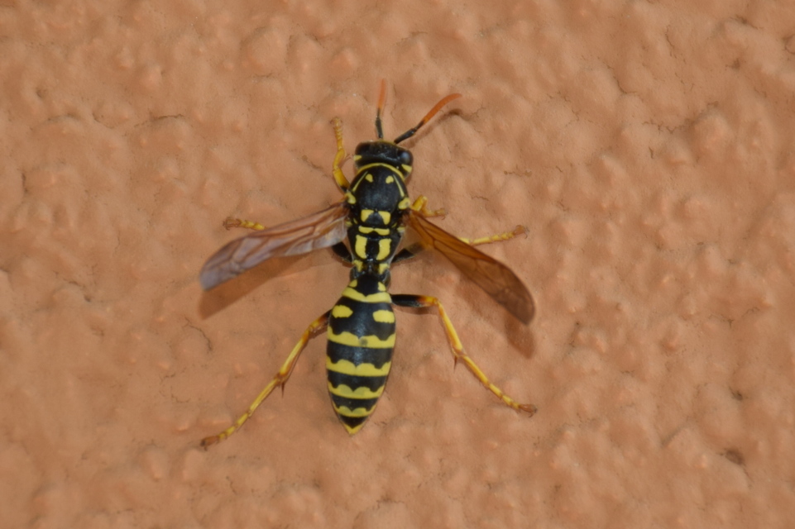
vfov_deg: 6.5
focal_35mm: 210
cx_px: 398
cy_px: 264
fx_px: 4636
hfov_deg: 9.8
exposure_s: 1/60
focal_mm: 140
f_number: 5.6
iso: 160
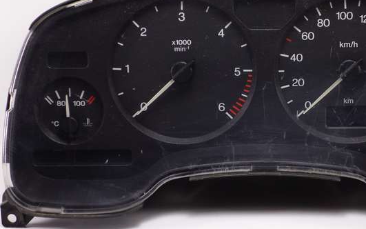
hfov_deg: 16.1
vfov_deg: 10.2
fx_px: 1287
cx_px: 260
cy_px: 82
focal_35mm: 129
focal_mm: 30.46
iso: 640
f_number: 4.5
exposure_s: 1/100
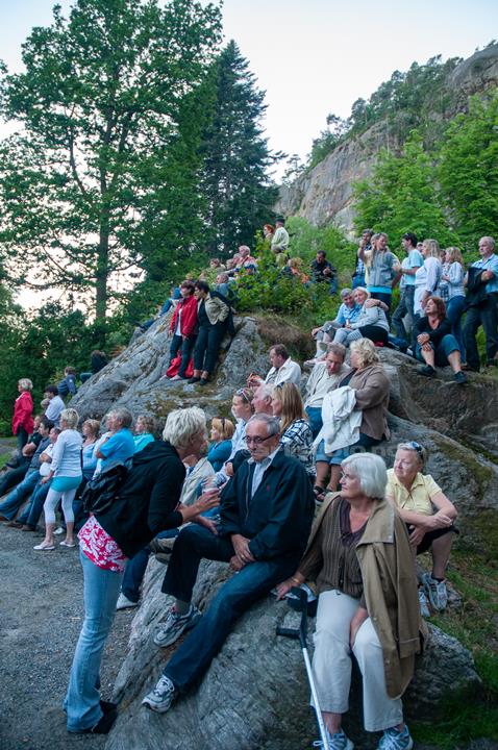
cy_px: 375
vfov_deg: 67.5
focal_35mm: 27
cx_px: 249
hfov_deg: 47.8
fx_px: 562
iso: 400
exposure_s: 1/125
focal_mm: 18
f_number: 3.5
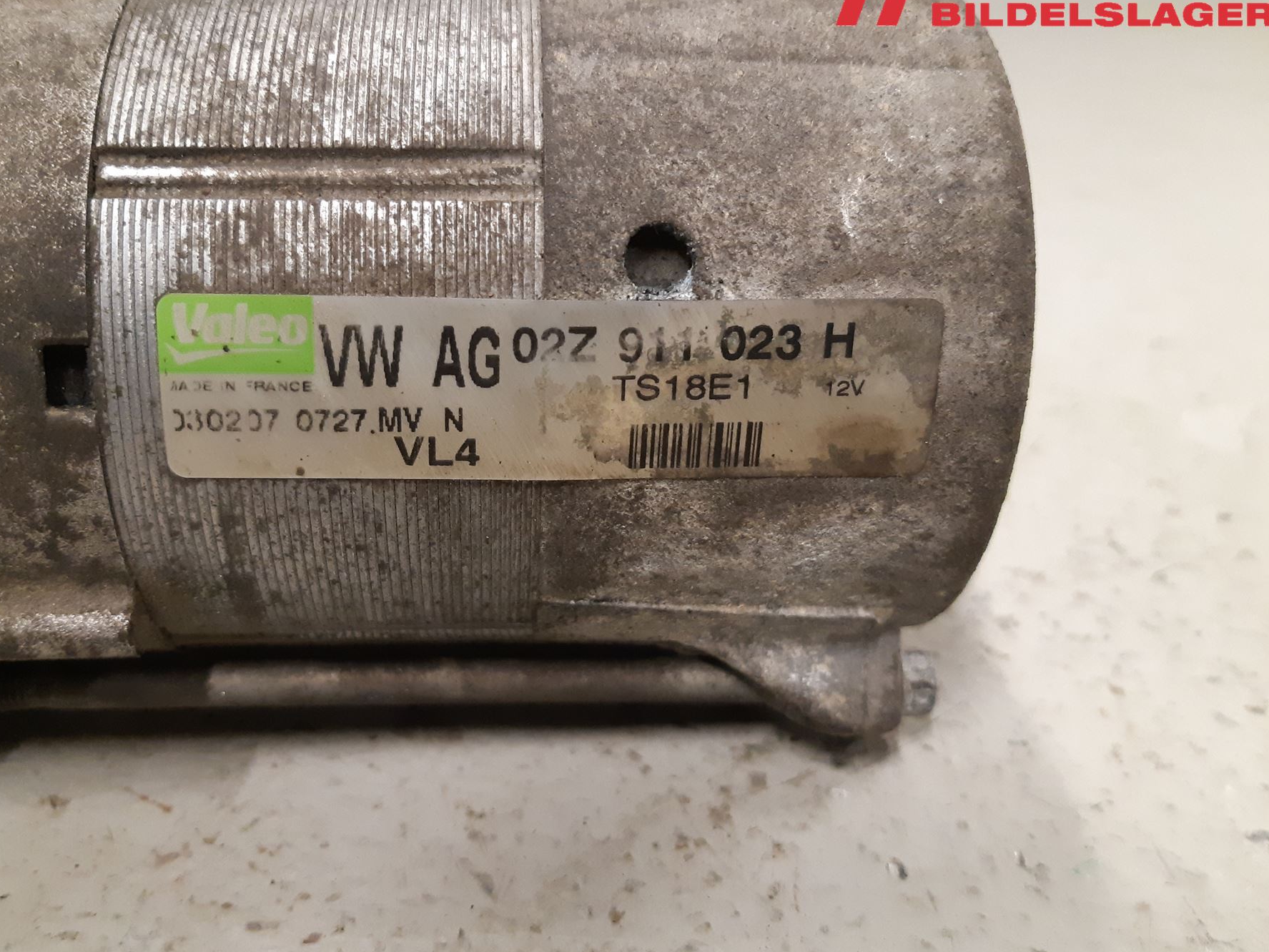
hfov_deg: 59.7
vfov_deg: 46.8
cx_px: 543
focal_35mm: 30
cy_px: 454
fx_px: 1100
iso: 320
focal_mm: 3.93
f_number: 1.7
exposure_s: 1/50
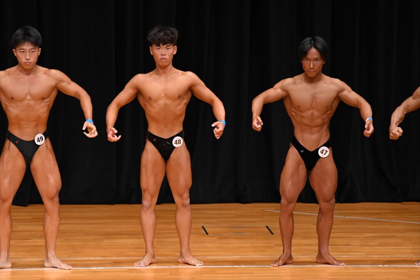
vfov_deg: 4.8
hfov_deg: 7.2
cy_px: 140
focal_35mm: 285
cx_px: 210
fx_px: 3323
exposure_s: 1/400
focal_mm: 190
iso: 3200
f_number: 5.6
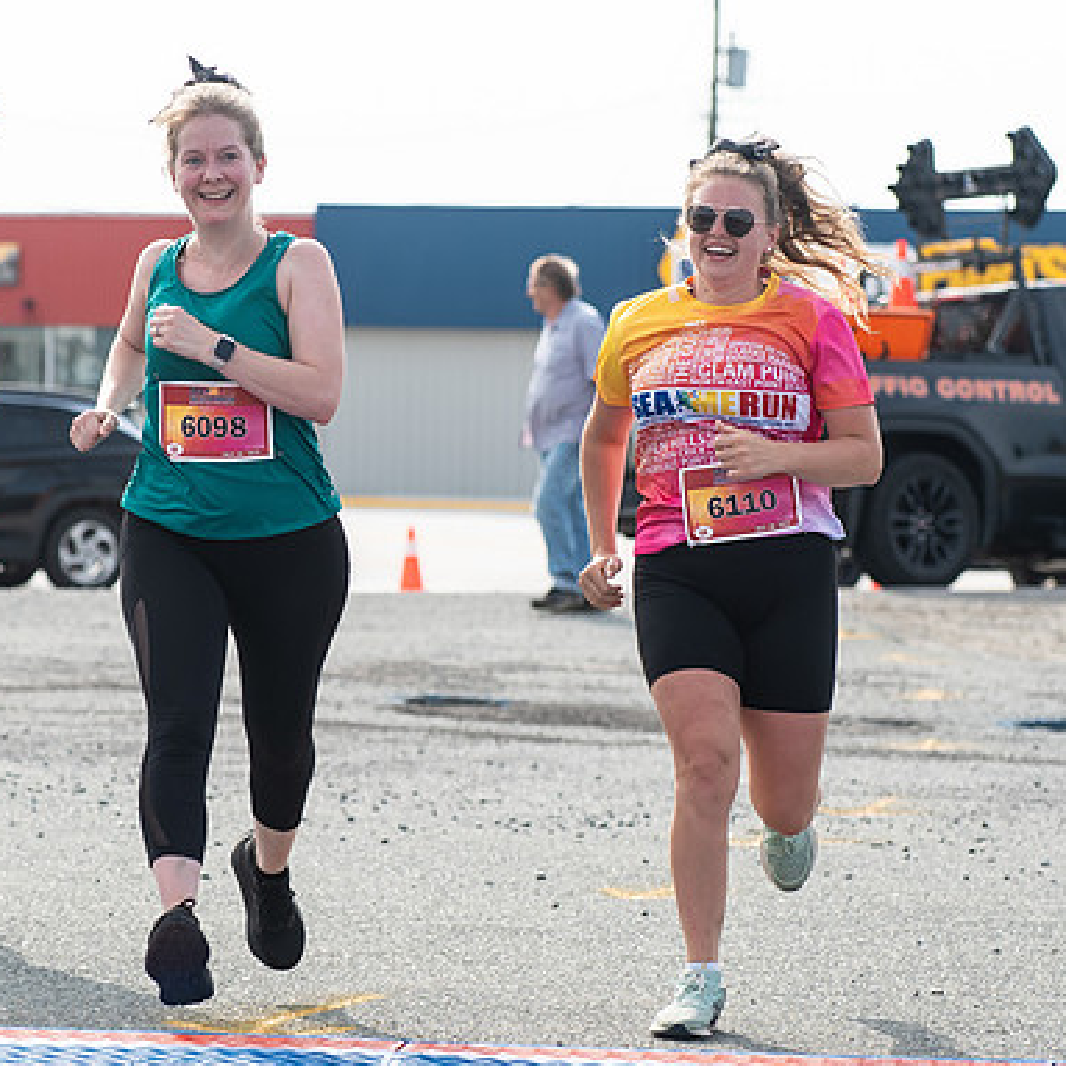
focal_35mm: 187
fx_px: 6515
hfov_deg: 9.3
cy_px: 348
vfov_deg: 9.3
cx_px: 260
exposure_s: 1/1250
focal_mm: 90
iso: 250
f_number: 4.5
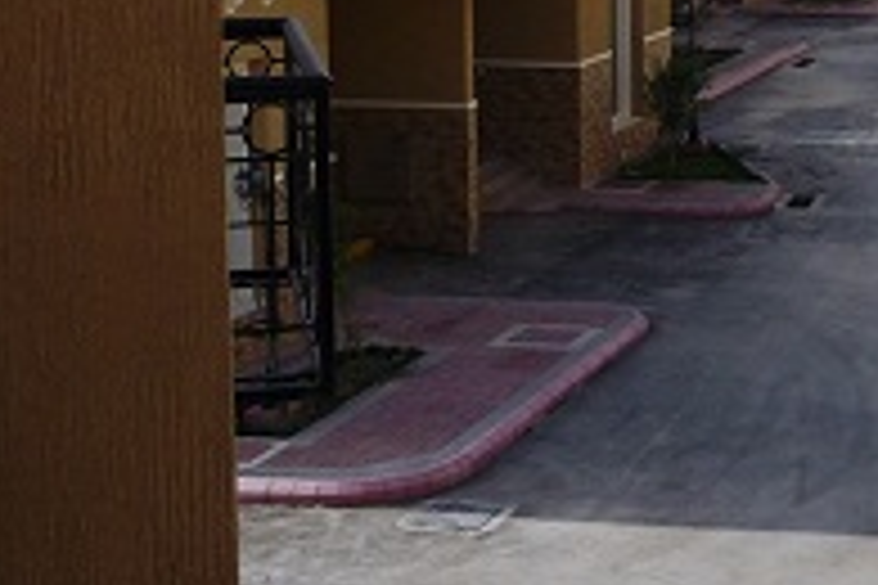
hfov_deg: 21.6
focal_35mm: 90
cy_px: -117
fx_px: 2195
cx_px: 932
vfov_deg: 14.7
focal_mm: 5.5
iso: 80
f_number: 8
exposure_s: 1/200
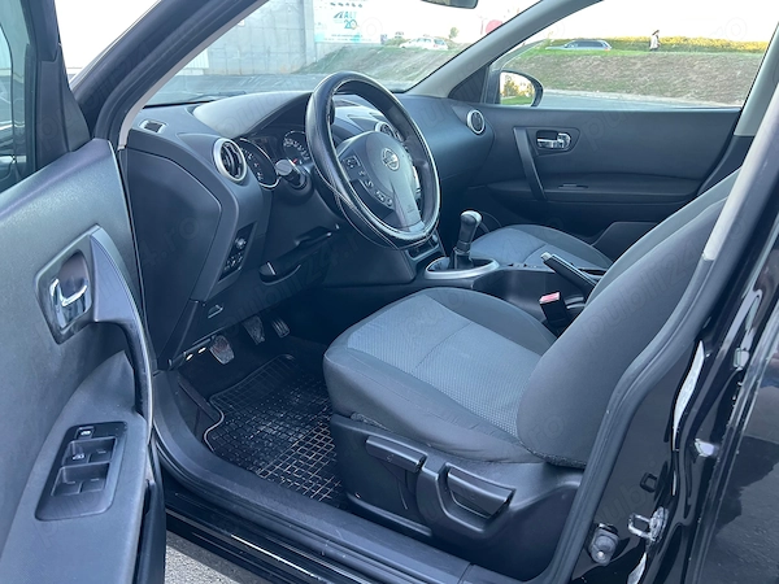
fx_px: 585
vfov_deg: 53.1
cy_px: 292
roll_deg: +0.7
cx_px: 390
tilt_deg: -22.5
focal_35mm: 26
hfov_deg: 67.3
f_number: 1.5
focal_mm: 5.7
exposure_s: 1/87
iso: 125
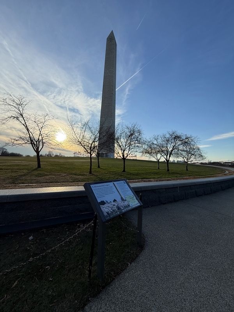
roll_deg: -3.7
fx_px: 126
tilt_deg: +4.2
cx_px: 117
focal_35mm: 14
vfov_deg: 102.1
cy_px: 156
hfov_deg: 85.7
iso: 50
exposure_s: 1/1211
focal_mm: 2.22
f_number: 2.2
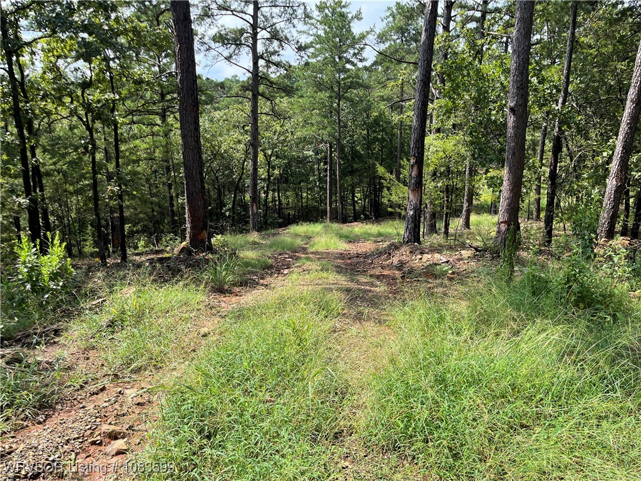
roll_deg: +1.1
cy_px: 240
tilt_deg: -12.7
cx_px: 320
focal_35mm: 26
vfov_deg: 53.1
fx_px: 481
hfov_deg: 67.3
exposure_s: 1/1175
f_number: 1.6
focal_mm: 5.1
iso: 50
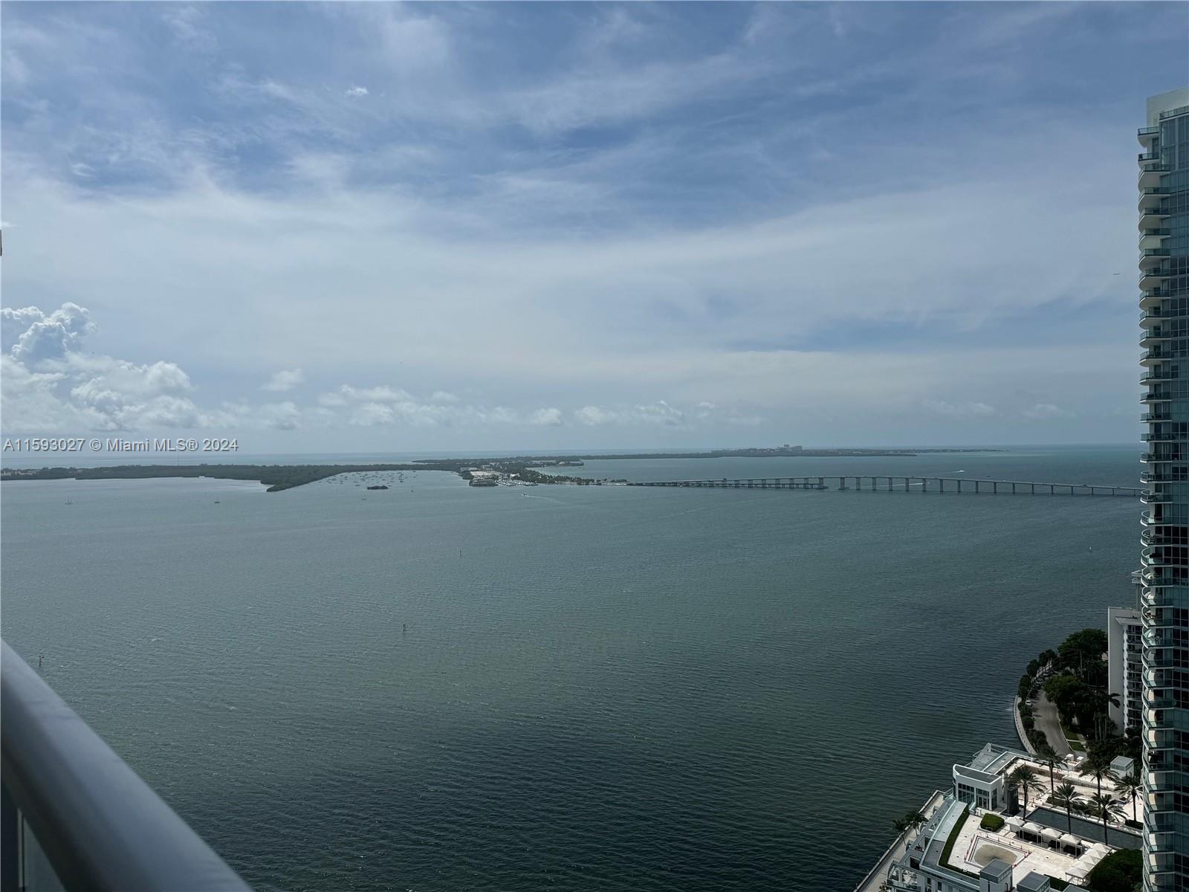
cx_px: 594
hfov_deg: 71.6
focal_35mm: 24
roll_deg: +0.8
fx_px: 824
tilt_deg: -2.4
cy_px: 446
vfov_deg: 56.8
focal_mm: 6.76
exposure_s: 1/15152
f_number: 1.78
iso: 80
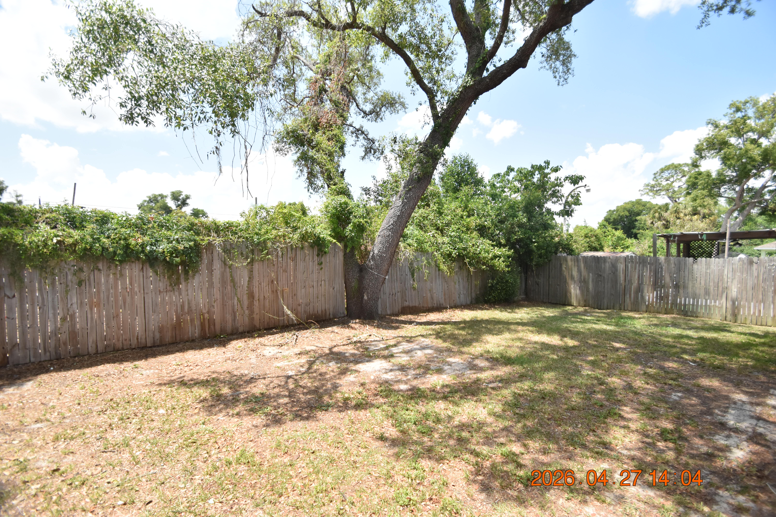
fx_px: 323
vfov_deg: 77.3
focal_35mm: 15
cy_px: 258
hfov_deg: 100.4
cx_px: 388
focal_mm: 10
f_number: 3.5
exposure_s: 1/4000
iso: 800
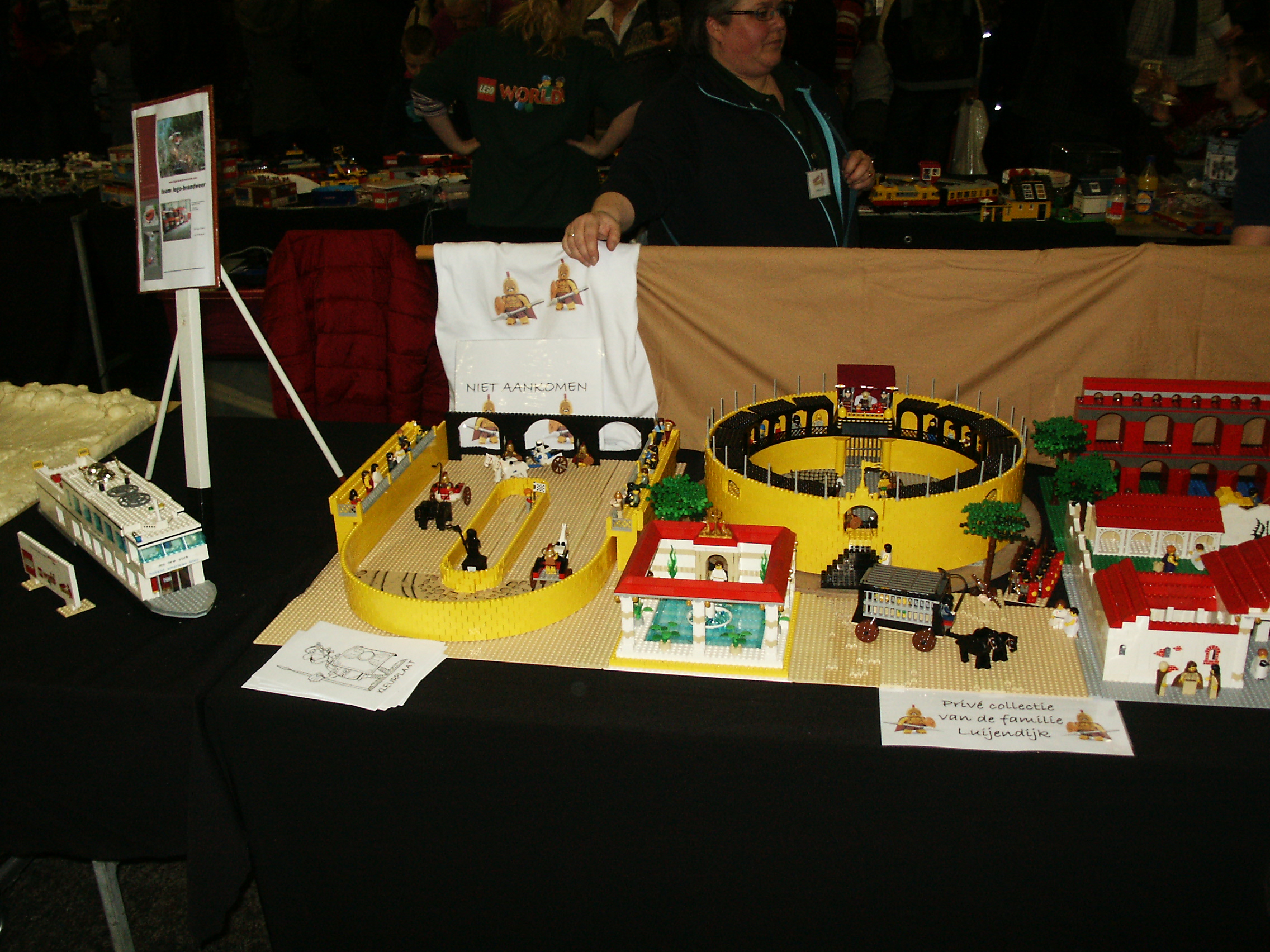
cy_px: 476
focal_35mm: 35
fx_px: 1284
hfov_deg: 52.6
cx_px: 635
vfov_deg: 40.7
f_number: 3
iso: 200
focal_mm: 7.18
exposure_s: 1/45
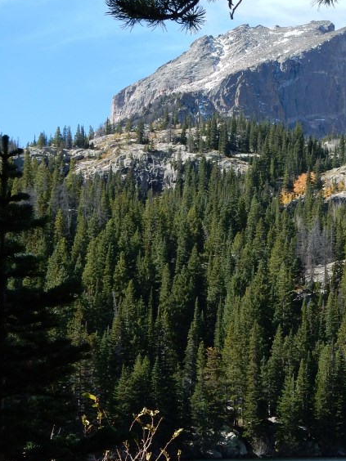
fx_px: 1453
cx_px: 285
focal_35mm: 109
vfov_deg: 18.0
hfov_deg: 13.5
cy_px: 230
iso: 125
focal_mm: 10.7
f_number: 4.5
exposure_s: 1/400
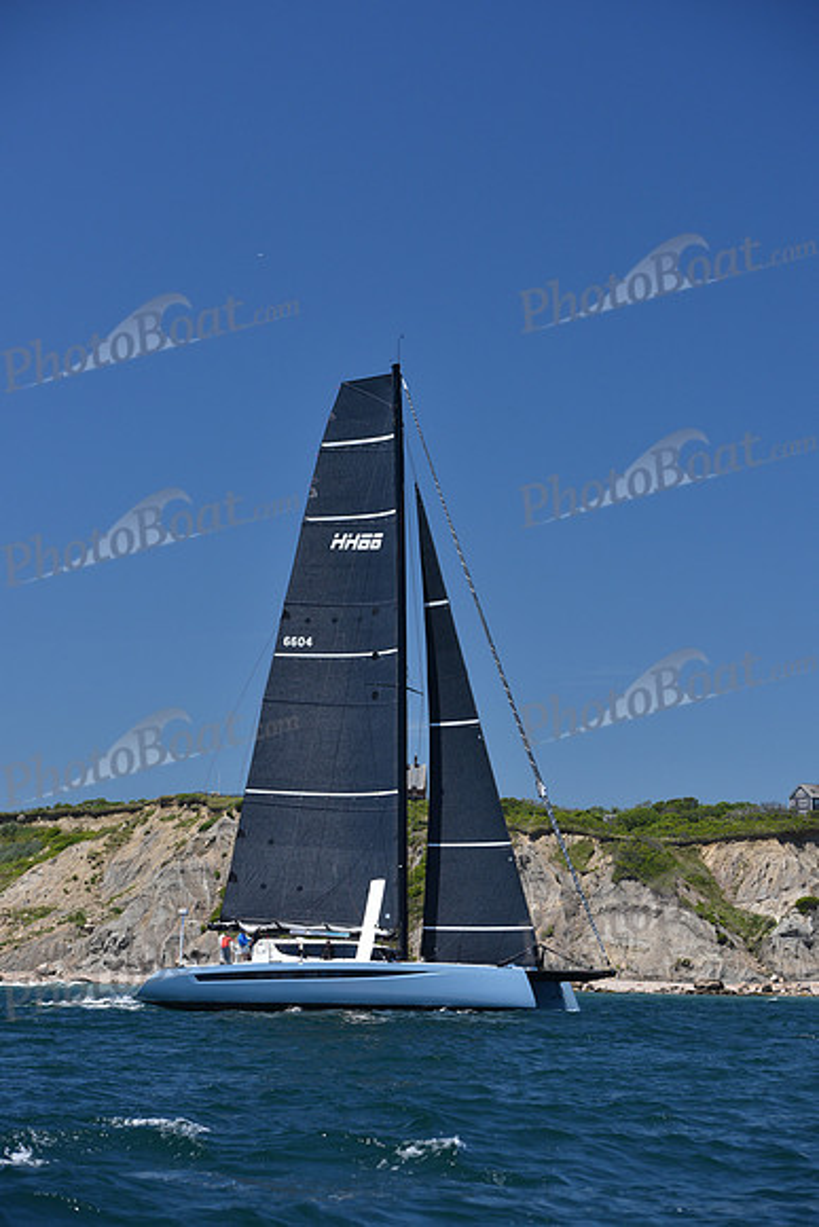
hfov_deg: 14.4
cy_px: 614
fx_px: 3240
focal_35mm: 95
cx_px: 410
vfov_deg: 21.5
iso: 250
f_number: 5
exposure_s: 1/800
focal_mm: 95
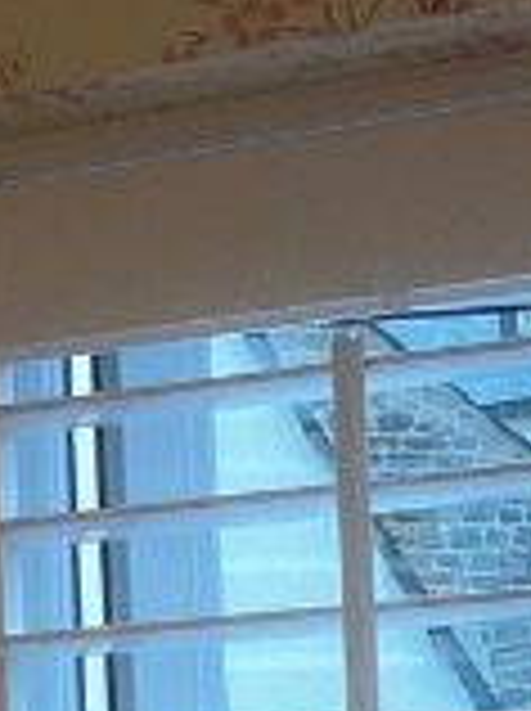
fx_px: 4061
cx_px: -693
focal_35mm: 198
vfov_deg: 9.8
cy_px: 990
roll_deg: +3.6
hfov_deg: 7.1
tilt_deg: -1.3
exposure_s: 1/121
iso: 80
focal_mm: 5.1
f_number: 1.6
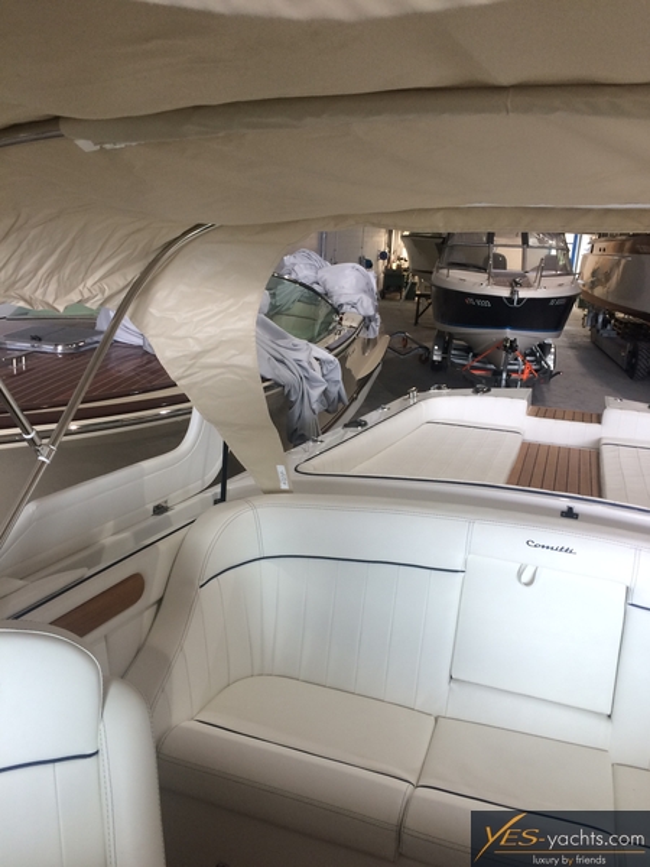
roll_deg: -5.0
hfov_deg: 48.2
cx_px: 325
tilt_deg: -15.9
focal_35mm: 29
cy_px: 434
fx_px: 726
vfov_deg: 61.7
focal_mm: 4.15
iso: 40
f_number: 2.2
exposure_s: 1/33
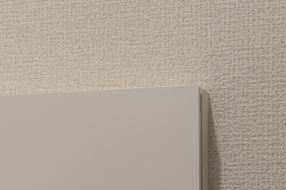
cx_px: 53
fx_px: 771
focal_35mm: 97
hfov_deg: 20.8
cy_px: 190
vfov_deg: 13.9
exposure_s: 1/60
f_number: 1.89
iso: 75
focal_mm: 5.43
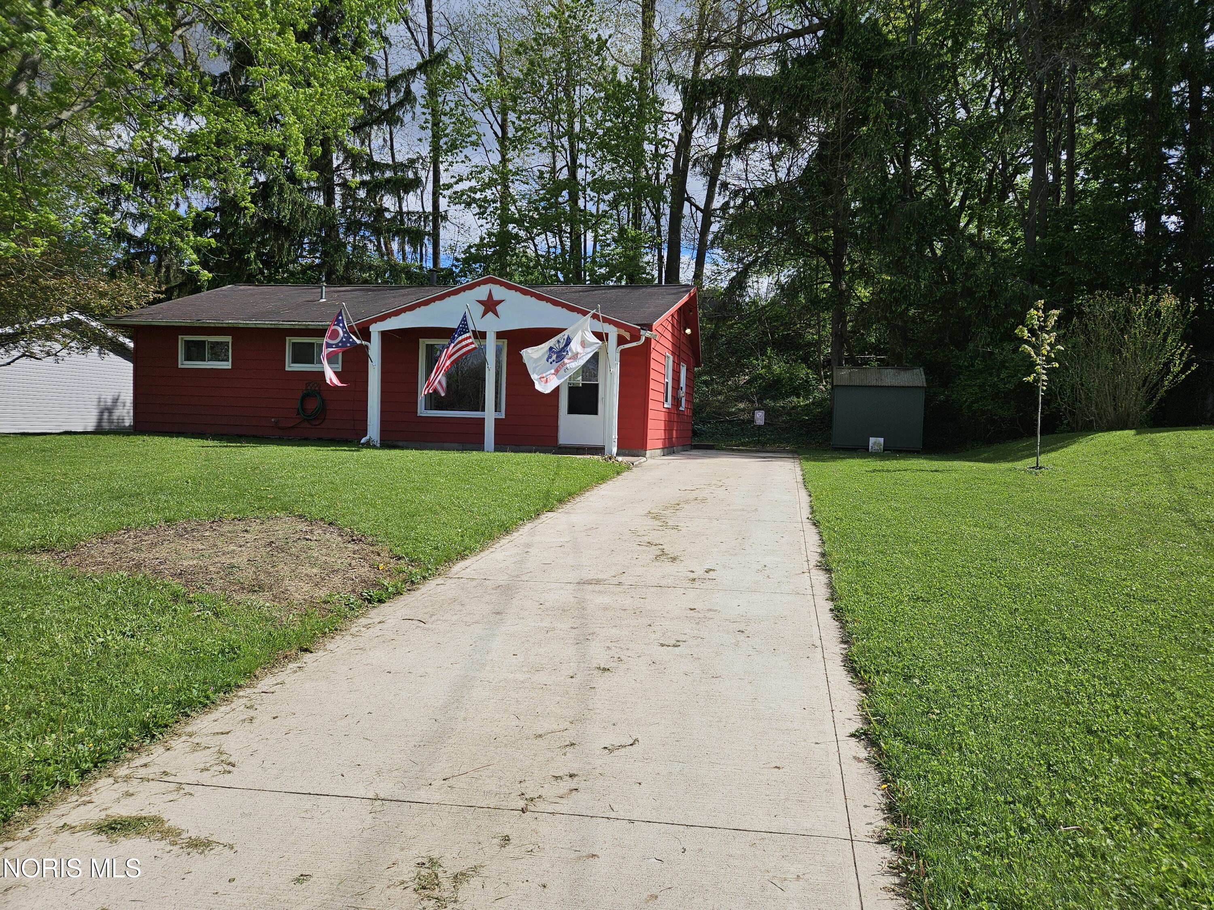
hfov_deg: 73.9
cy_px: 455
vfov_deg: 58.9
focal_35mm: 23
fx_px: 807
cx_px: 607
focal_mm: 5.4
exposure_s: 1/2600
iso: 25
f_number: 1.8
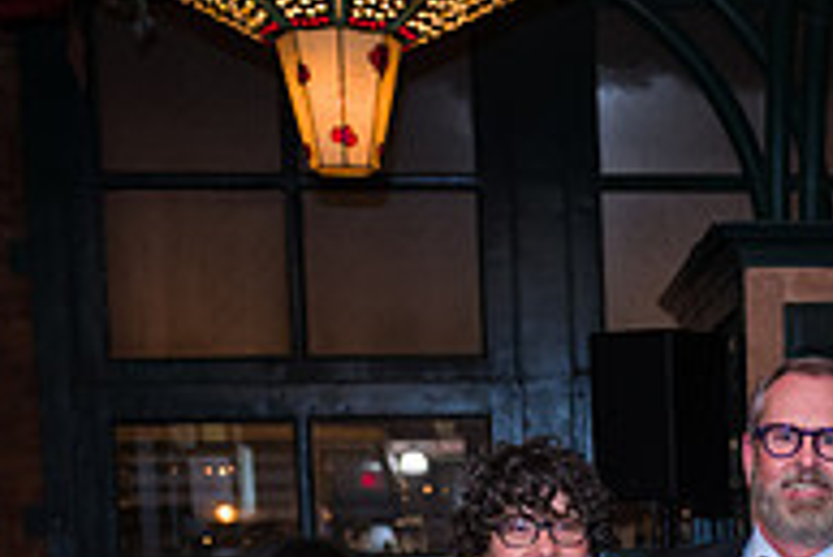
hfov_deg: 24.1
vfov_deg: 16.0
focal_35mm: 81
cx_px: 807
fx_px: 1876
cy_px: 728
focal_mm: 27
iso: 1000
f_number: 3.2
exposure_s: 1/125
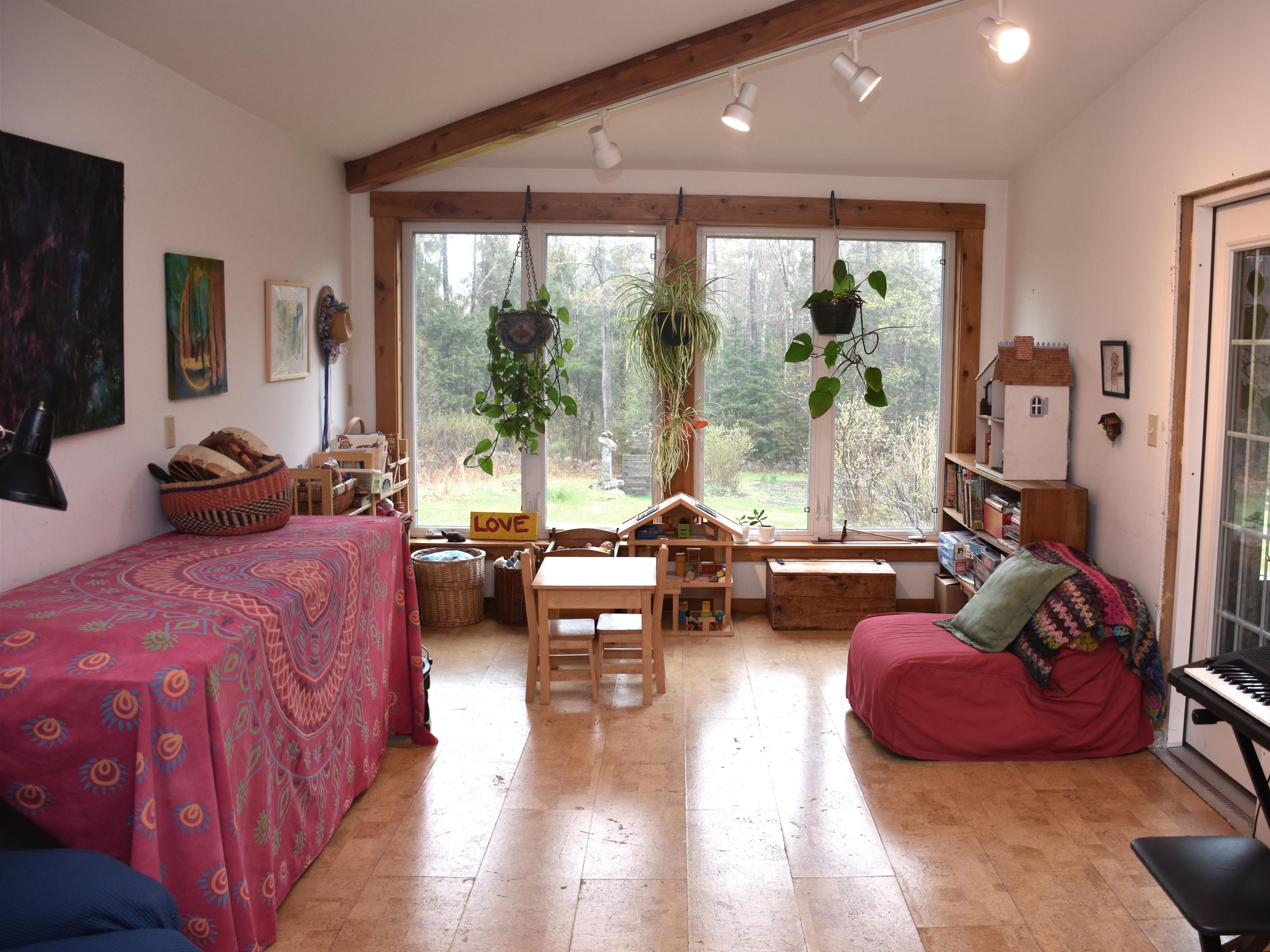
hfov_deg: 59.7
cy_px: 464
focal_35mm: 30
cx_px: 733
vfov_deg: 46.8
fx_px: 1101
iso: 280
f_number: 4
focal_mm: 18
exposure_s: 1/60
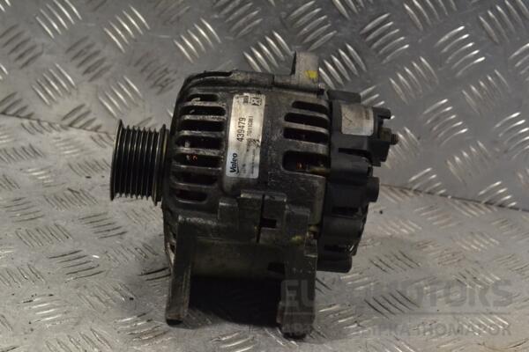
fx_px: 1014
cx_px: 264
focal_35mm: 69
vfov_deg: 19.7
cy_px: 176
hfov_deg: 29.2
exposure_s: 1/320
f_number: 9
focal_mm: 46
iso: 3200
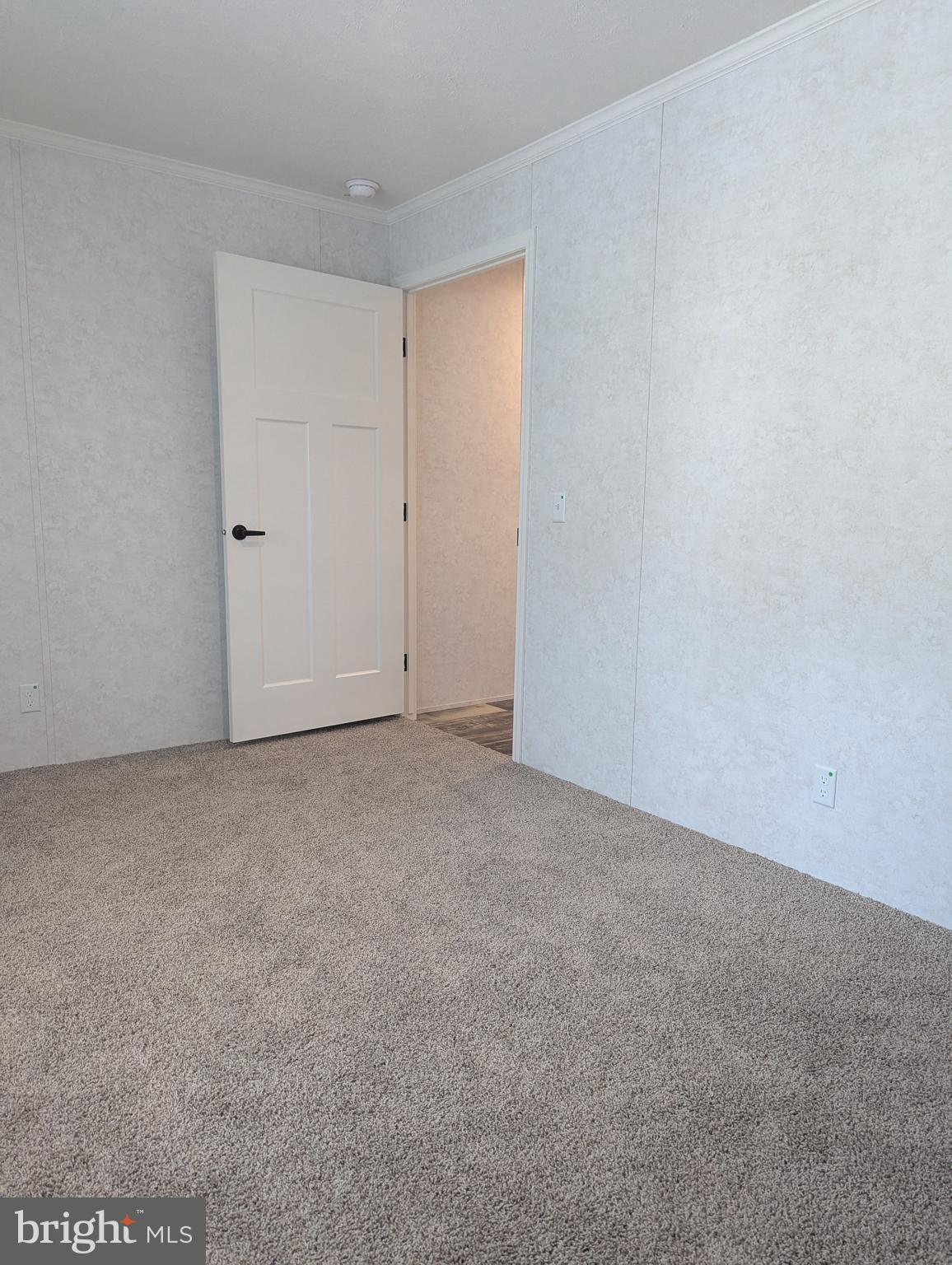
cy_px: 632
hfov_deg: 56.9
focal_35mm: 24
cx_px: 476
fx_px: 878
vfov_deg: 71.5
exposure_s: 1/120
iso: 308
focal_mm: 6.81
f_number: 1.85
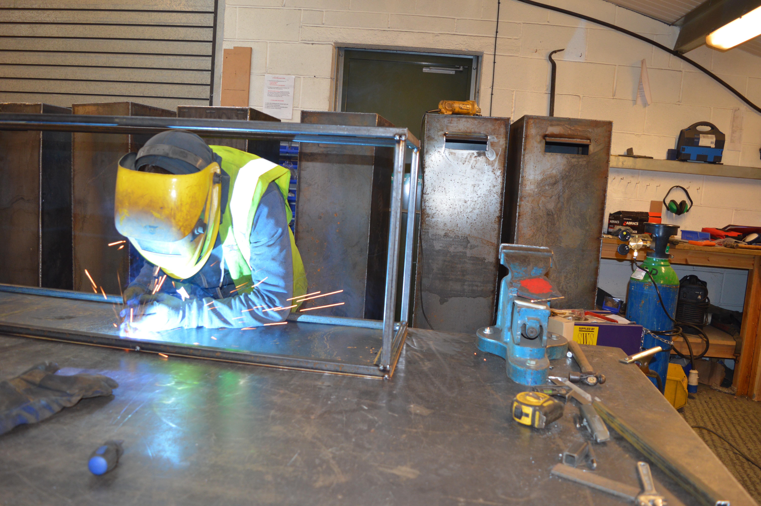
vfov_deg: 47.8
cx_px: 380
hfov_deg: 67.4
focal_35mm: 27
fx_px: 570
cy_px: 253
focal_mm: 18
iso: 400
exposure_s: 1/60
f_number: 4
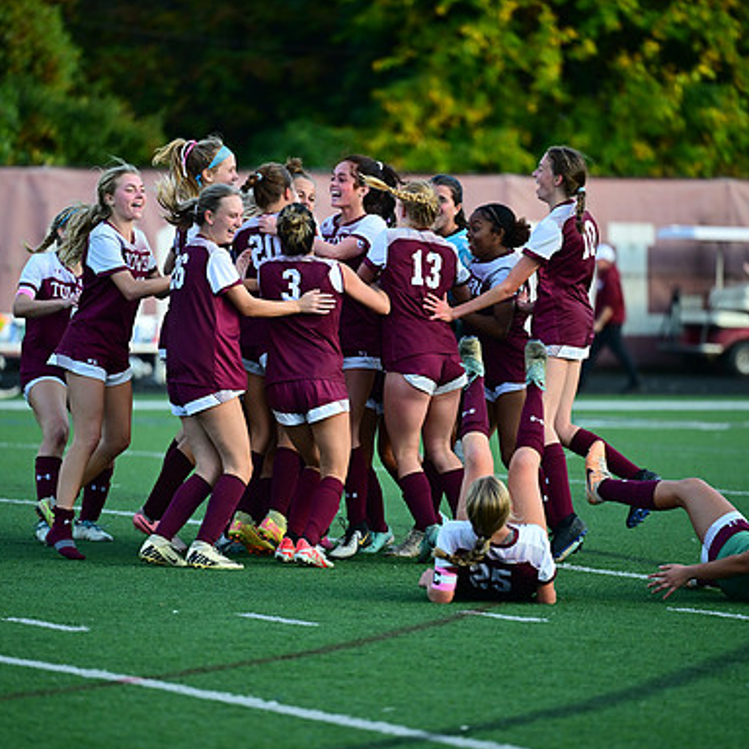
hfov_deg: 6.8
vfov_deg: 6.8
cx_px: 355
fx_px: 6291
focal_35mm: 257
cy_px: 375
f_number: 2.8
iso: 1000
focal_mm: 200
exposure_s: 1/1250
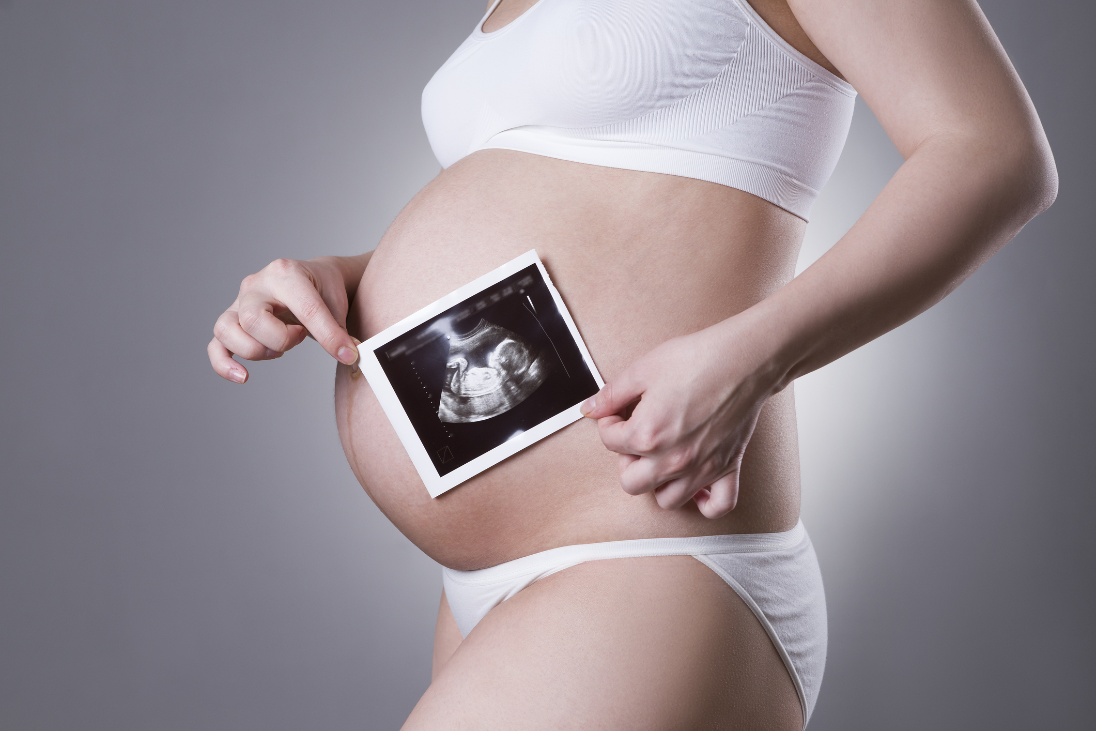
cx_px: 548
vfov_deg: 18.2
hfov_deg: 27.0
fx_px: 2283
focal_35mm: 75
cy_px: 366
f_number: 7.1
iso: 200
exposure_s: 1/80
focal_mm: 75
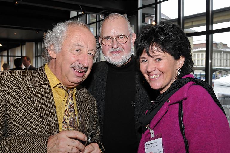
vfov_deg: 34.1
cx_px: 115
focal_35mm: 39
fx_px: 249
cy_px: 76
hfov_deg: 49.6
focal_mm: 26
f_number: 5.6
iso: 400
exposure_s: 1/60
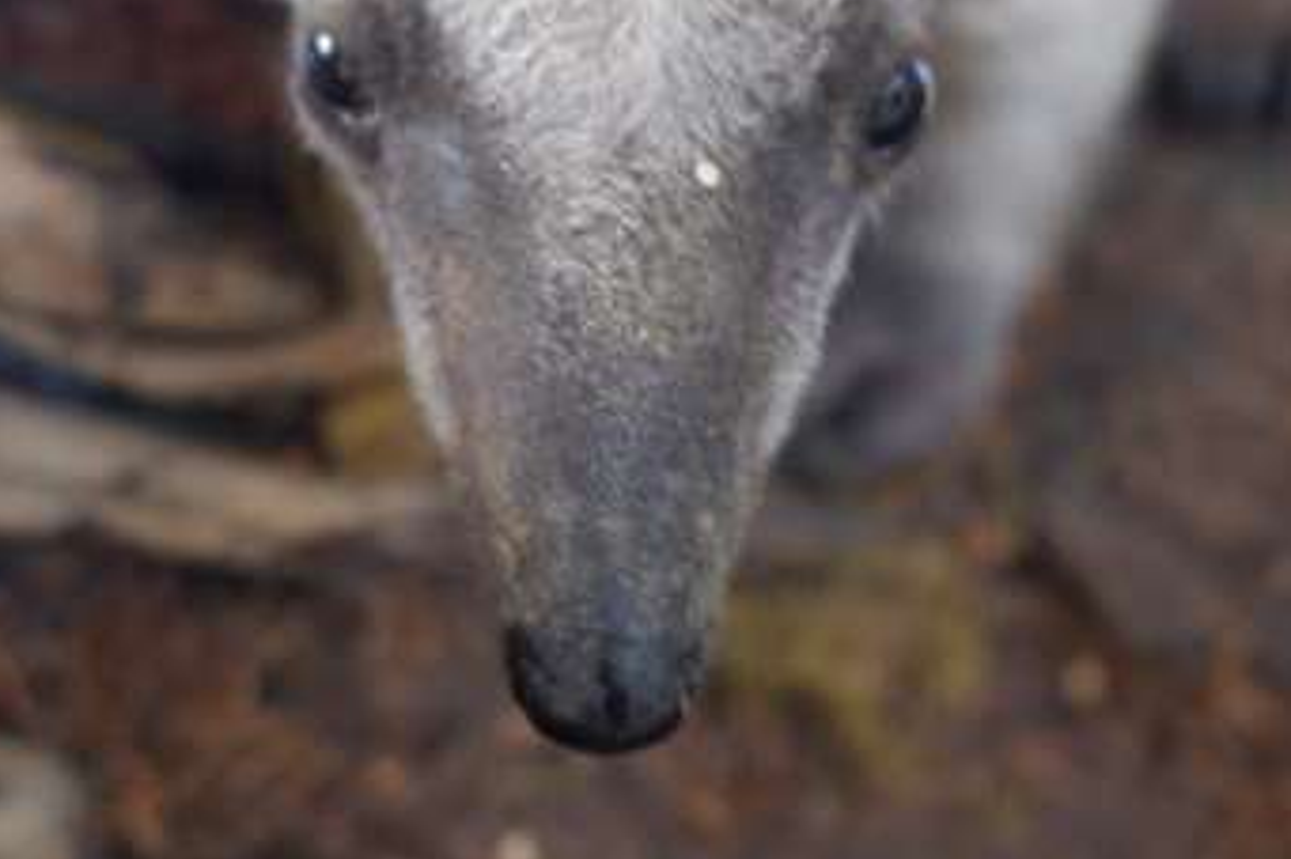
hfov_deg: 19.8
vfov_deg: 13.2
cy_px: 68
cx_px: 716
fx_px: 3692
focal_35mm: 103
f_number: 4.4
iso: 200
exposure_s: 1/52
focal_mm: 26.4
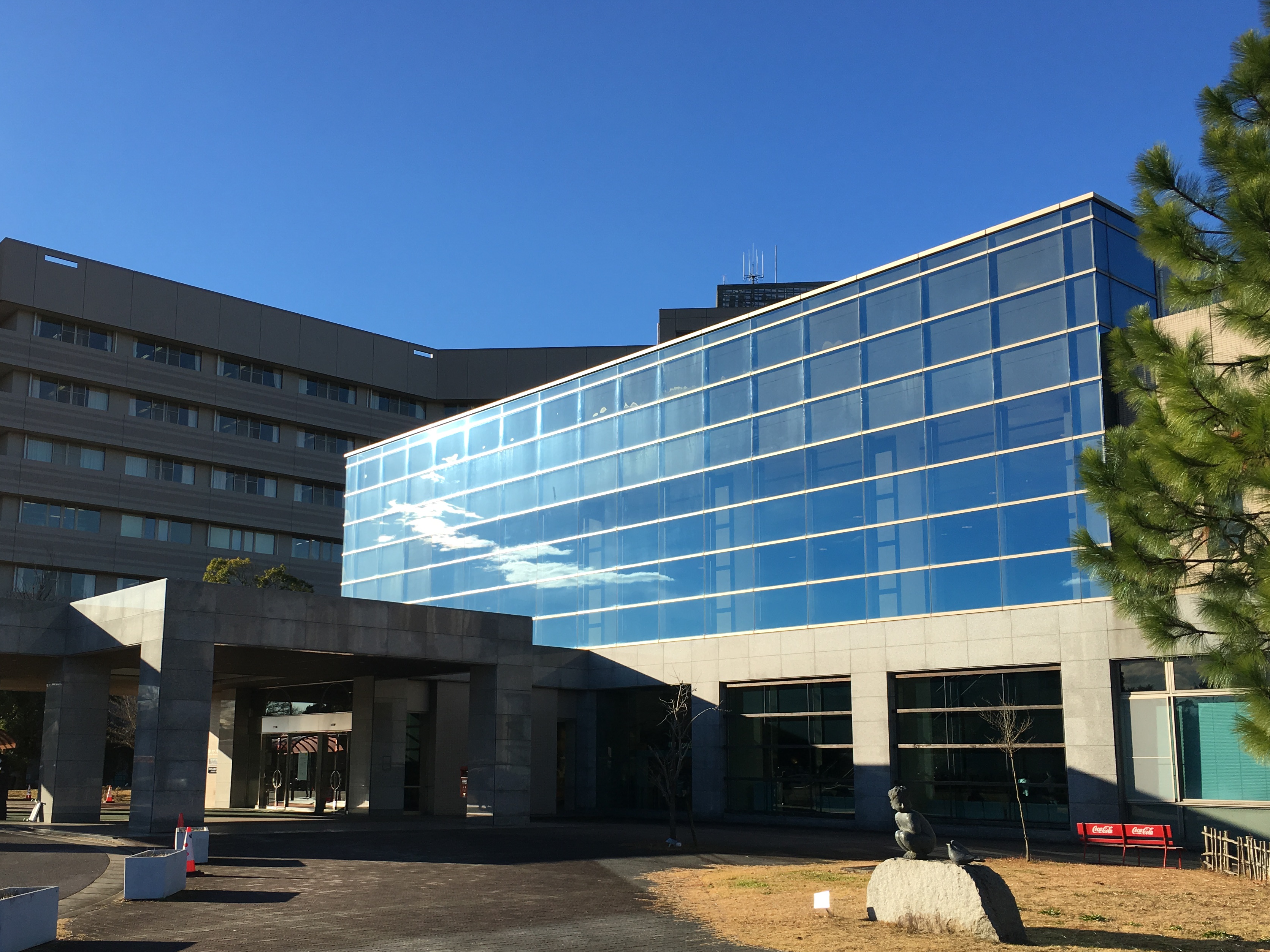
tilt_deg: +10.1
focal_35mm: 35
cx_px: 547
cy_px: 553
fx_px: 1284
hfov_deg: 52.5
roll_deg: -0.9
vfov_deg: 40.6
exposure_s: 1/1068
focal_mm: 4.15
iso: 25
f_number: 2.2
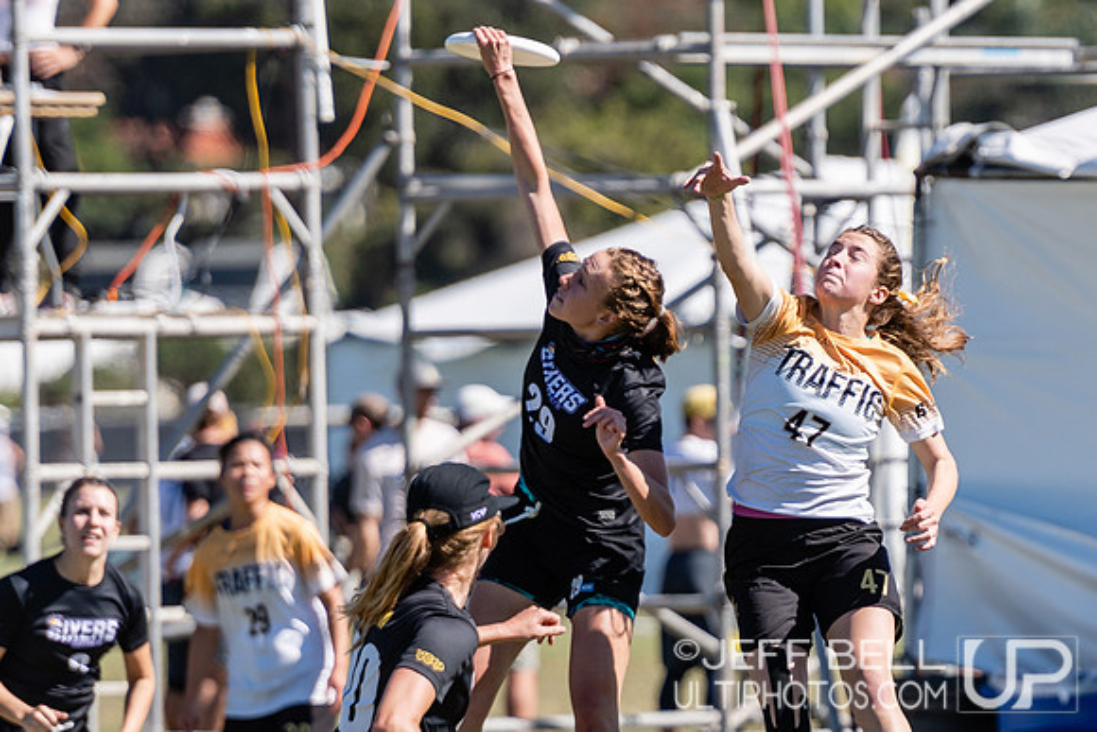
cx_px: 1000
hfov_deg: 3.8
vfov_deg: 2.5
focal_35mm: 547
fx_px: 16665
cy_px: 667
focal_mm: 200
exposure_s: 1/2500
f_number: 2.8
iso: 100
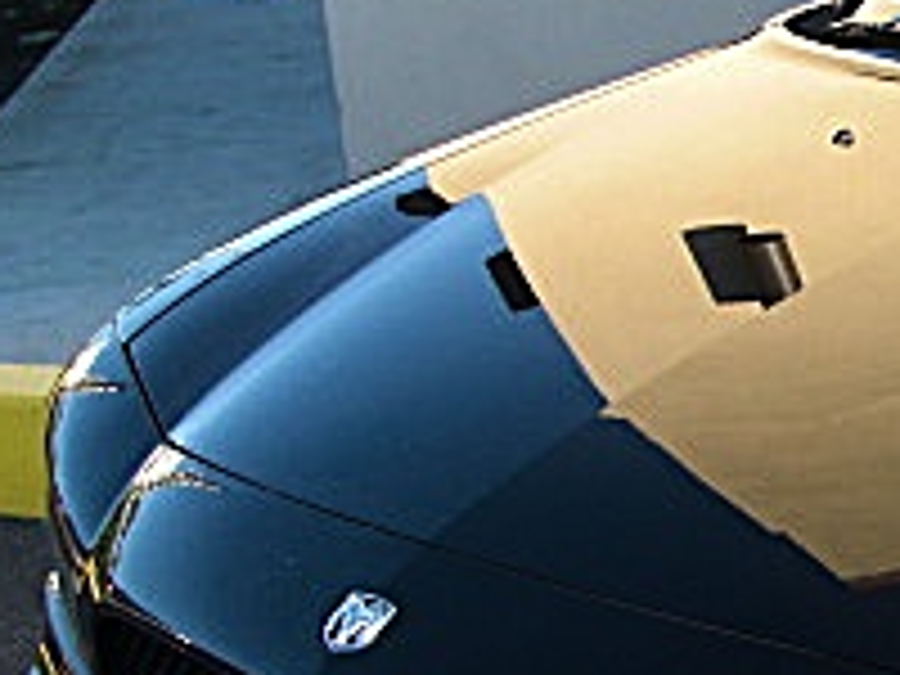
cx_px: 1310
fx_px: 2990
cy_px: 472
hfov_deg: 15.9
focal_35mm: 115
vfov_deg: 12.9
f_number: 2.8
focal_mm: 6.3
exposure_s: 1/200
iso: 50
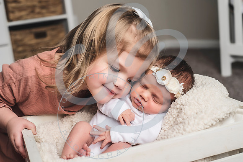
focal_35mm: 50
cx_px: 122
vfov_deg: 27.0
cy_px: 81
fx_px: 338
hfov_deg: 39.6
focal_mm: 50
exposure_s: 1/125
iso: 100
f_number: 4
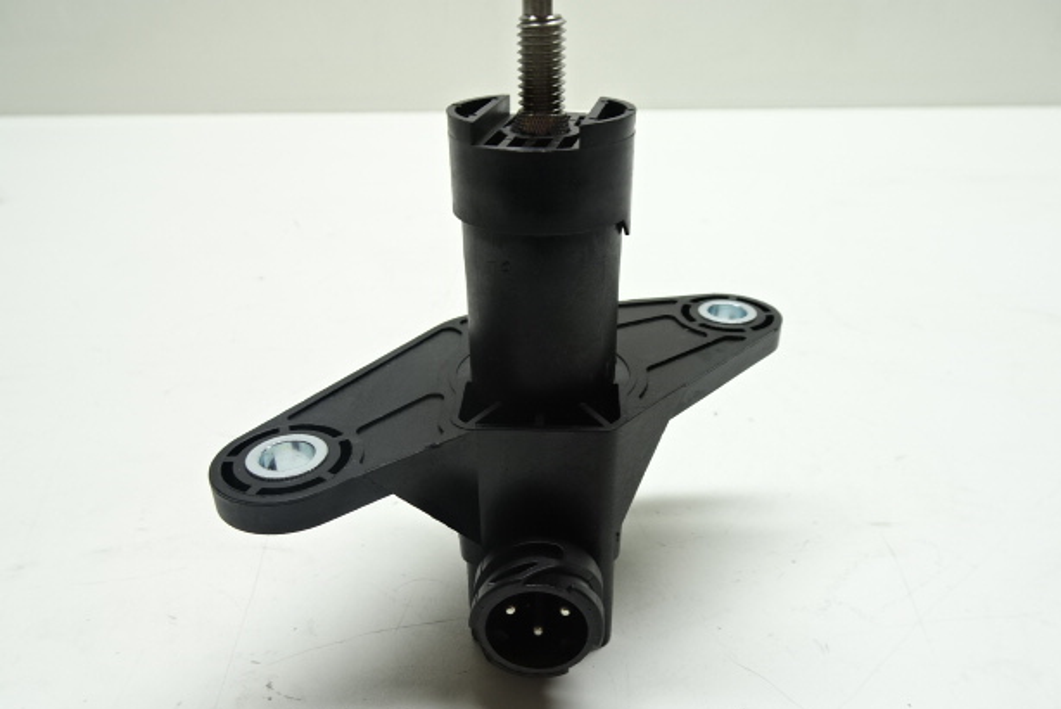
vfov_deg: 49.5
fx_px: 767
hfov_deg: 69.4
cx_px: 539
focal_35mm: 26
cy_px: 387
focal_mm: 4.1
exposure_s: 1/40
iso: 80
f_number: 3.5
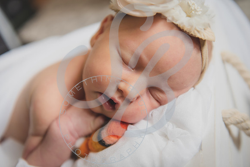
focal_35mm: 48
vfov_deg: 28.1
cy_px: 84
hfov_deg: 41.1
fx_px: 333
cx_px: 125
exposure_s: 1/125
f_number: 2.8
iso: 1000
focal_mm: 48
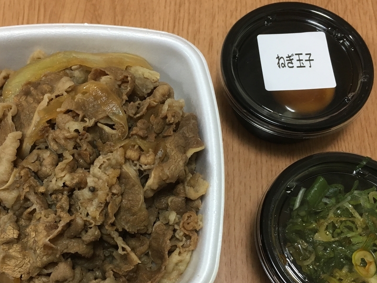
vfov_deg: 32.8
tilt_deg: -66.2
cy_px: 158
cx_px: 161
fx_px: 479
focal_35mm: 44
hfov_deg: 42.8
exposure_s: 1/30
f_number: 2.2
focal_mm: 4.15
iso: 100
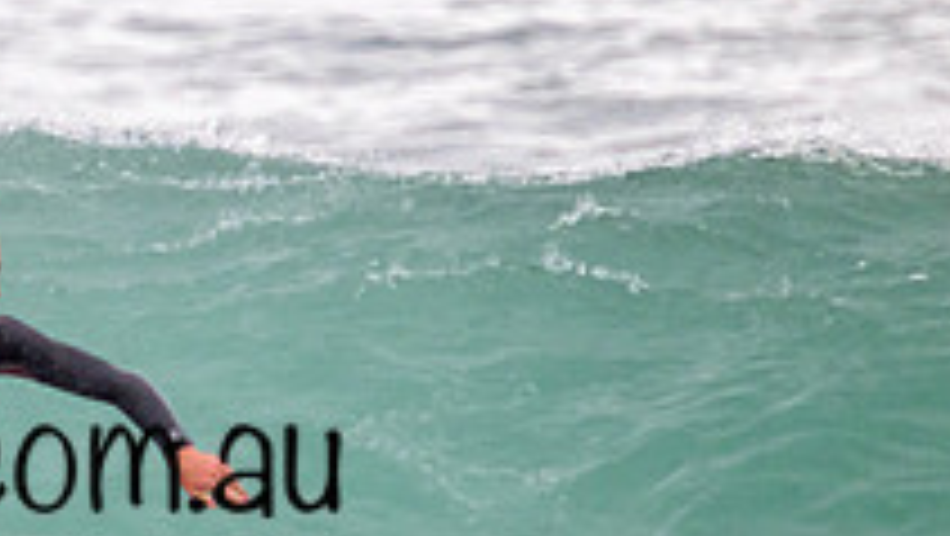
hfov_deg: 0.9
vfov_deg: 0.5
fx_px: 57999
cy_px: 408
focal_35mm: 2301
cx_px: -135
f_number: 11
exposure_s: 1/2000
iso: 1800
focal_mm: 800
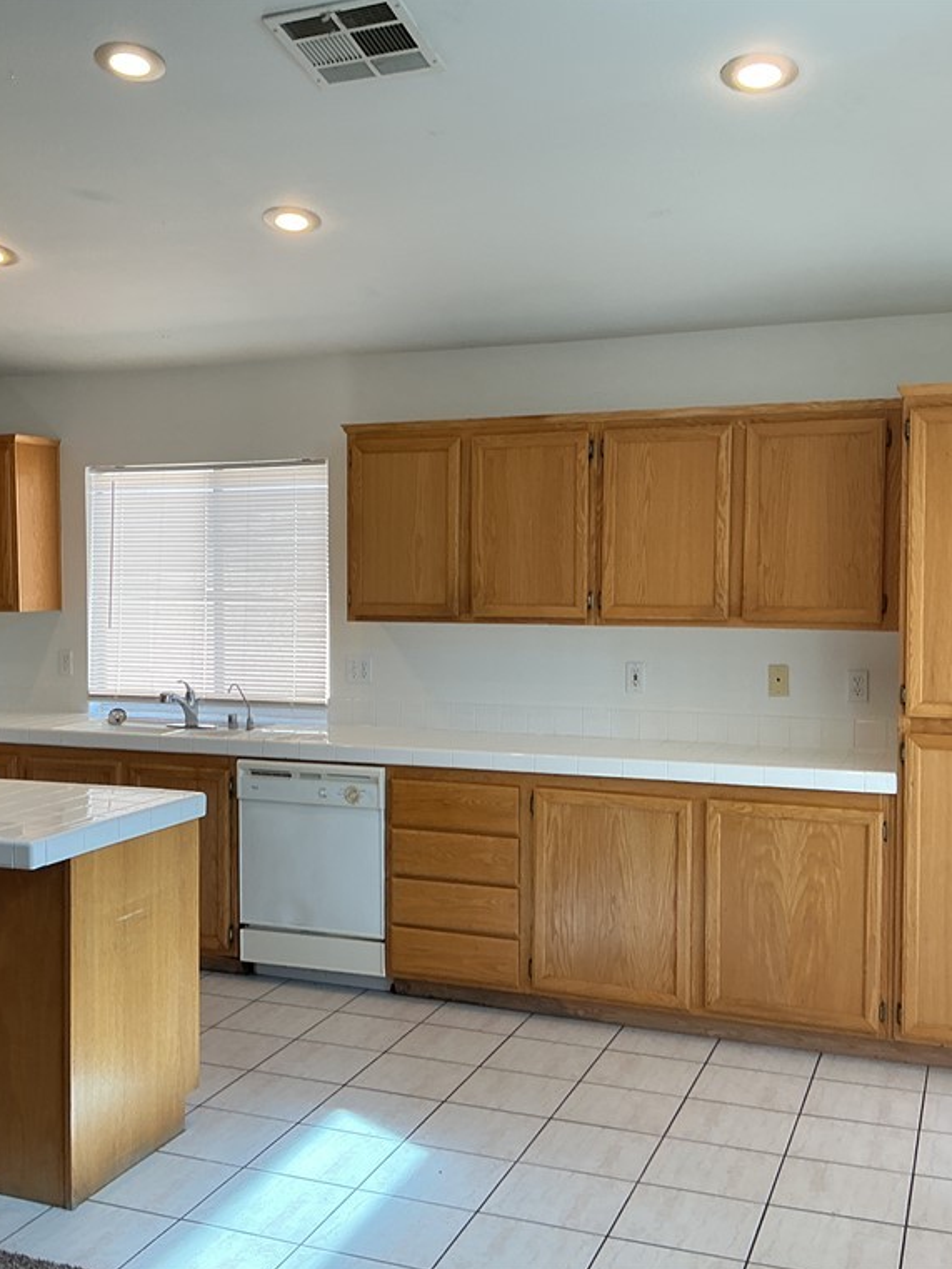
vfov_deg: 47.9
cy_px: 634
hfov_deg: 36.6
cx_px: 353
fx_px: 1430
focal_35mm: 39
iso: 50
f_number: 1.8
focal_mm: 3
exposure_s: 1/60
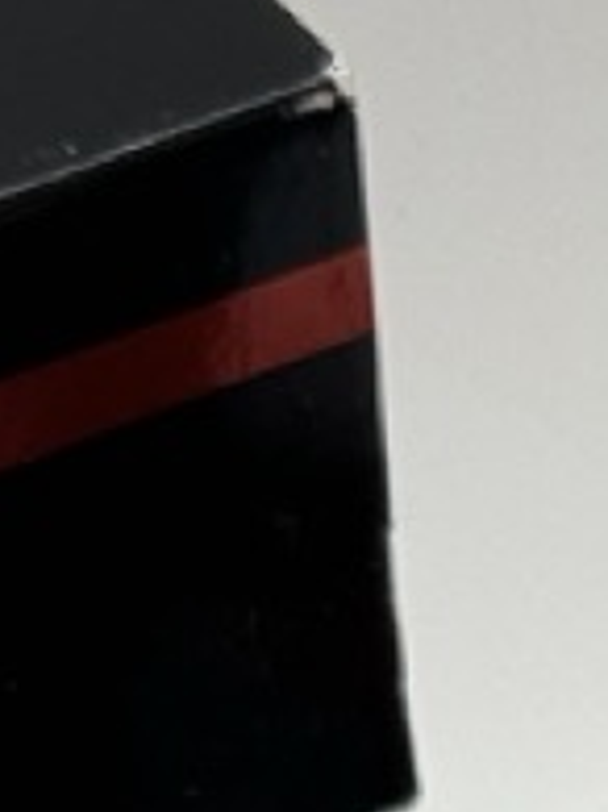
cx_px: 1449
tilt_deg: -50.2
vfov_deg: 5.8
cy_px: 2461
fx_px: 7385
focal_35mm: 315
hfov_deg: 4.6
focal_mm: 6.76
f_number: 1.78
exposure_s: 1/433
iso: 64
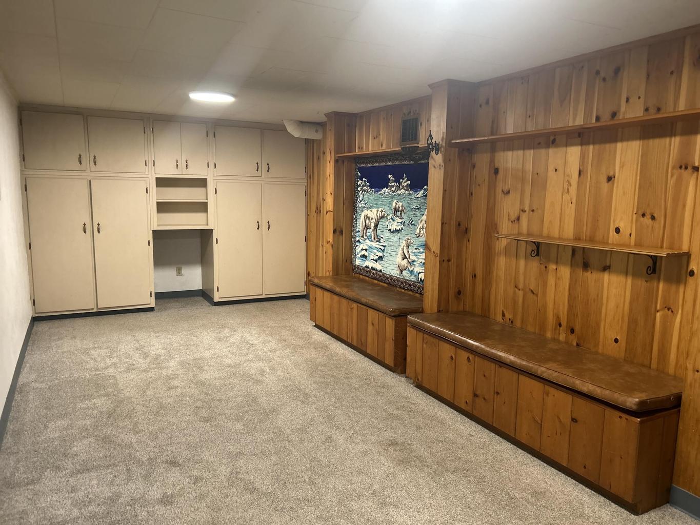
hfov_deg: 67.3
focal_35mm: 26
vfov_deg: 53.1
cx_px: 350
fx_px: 526
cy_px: 262
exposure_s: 1/60
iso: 320
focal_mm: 5.7
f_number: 1.5
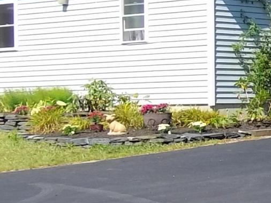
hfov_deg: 12.4
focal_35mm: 148
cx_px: 456
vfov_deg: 10.0
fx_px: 1159
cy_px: 124
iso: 100
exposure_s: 1/640
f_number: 3.5
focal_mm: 4.5
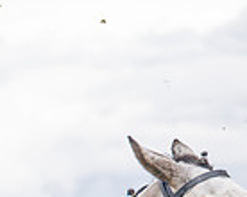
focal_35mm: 377
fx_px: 2752
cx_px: -221
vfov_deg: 4.1
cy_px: 359
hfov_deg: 5.1
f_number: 2.8
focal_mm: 70
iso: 200
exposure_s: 1/1600
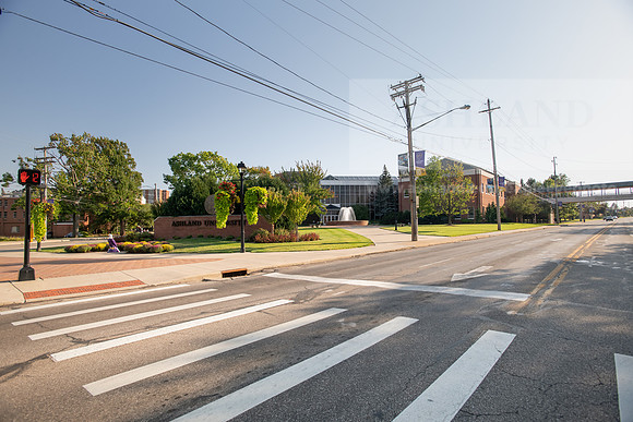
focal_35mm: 19
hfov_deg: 86.9
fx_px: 334
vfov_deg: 64.6
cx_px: 316
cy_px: 211
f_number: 5.6
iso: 400
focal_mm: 19
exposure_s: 1/320
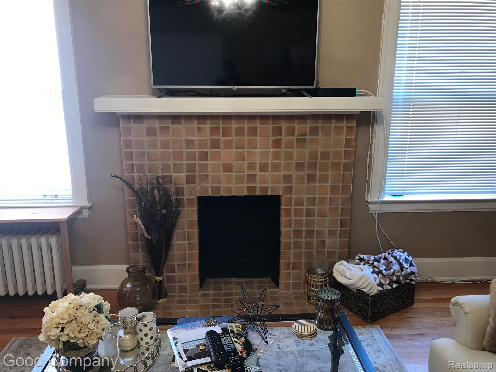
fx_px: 401
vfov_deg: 49.7
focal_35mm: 28
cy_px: 186
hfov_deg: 63.4
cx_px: 248
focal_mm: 3.99
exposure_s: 1/17
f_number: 1.8
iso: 40
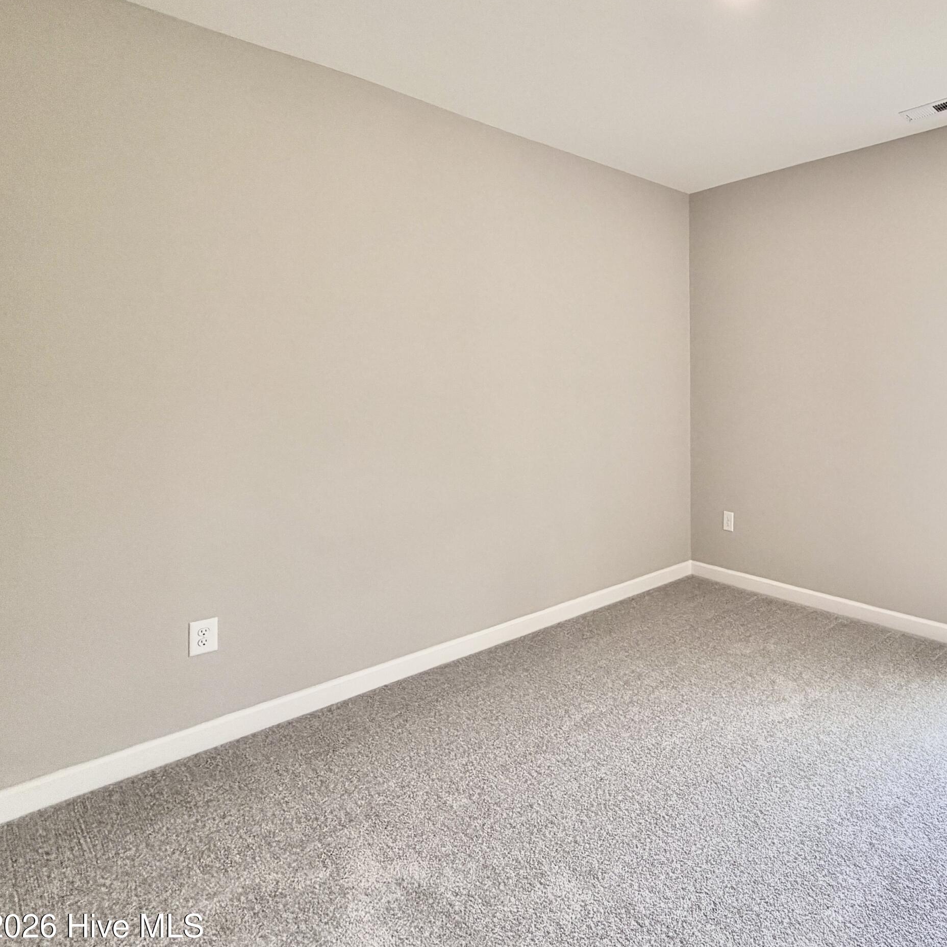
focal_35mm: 20
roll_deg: +0.3
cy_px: 405
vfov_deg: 74.4
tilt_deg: -1.3
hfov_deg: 69.3
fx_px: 619
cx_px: 725
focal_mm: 2.22
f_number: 2.2
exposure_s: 1/120
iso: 80
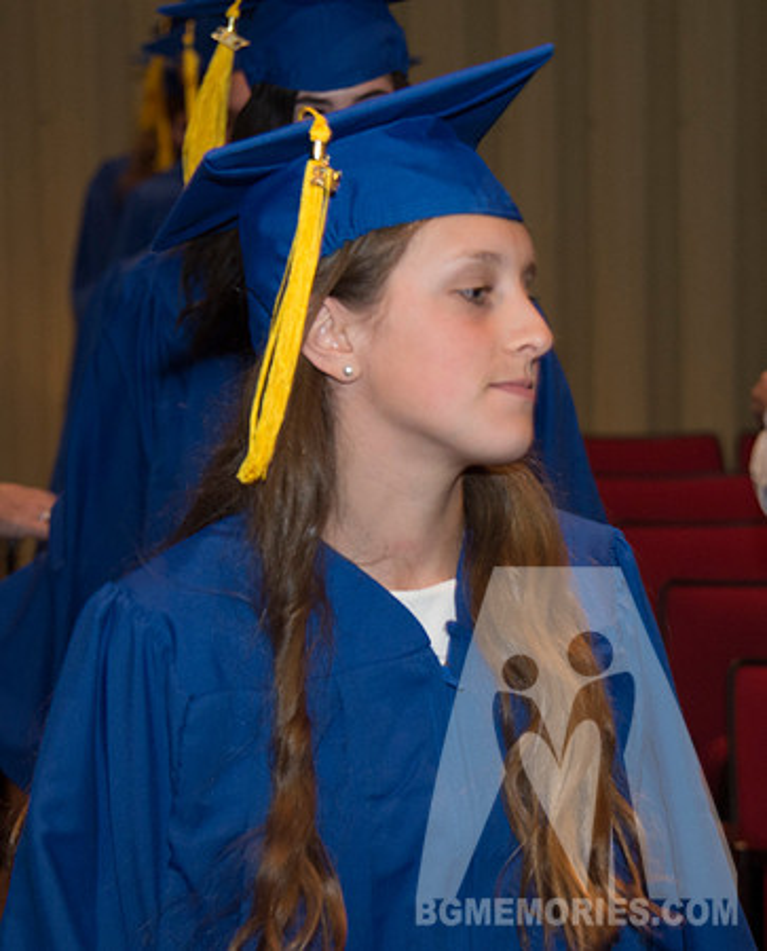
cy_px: 498
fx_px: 4068
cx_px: 516
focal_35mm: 144
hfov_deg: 10.8
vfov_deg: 13.3
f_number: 5.3
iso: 2000
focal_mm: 98
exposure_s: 1/80
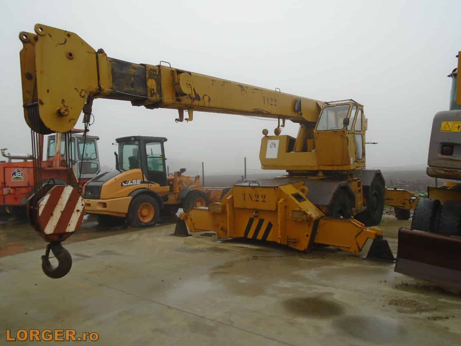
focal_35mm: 26
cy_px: 173
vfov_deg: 53.1
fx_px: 346
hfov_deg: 67.3
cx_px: 230
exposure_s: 1/100
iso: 100
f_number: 3.2
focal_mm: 4.6
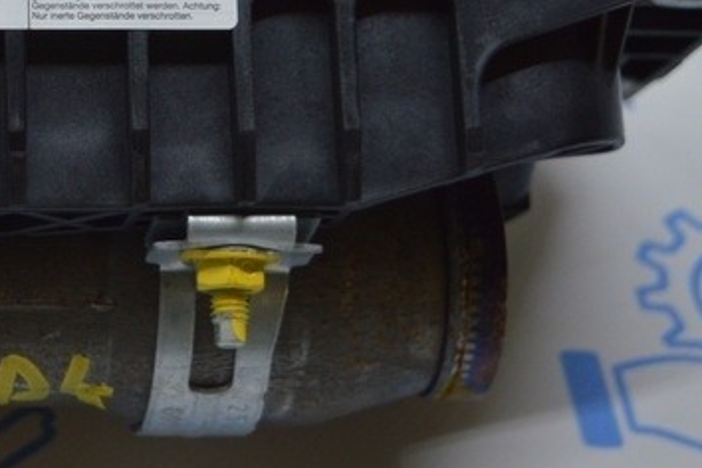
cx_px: -123
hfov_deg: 15.3
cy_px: 35
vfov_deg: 10.5
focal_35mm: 130
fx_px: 2535
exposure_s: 1/125
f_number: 4.2
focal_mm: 30
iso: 400
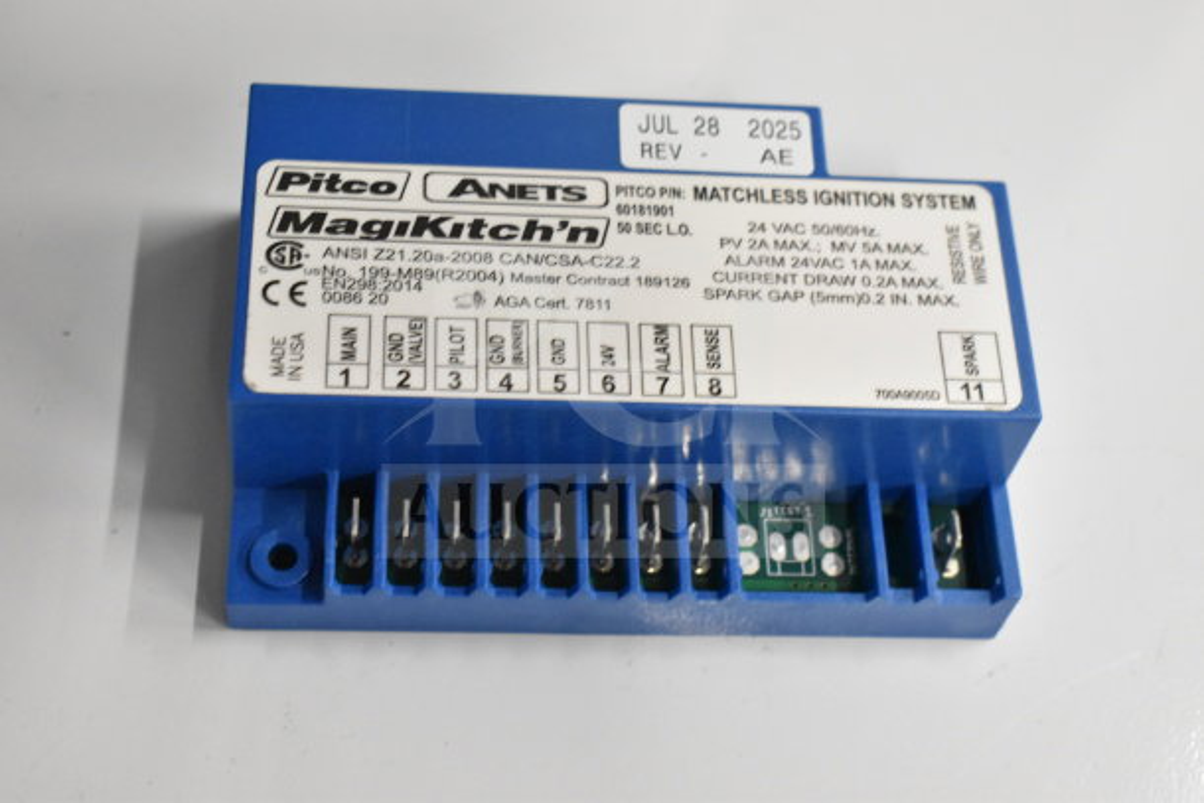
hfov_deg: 35.0
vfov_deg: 23.8
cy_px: 402
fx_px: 1907
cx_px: 602
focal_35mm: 57
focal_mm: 38
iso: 4000
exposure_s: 1/60
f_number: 4.8
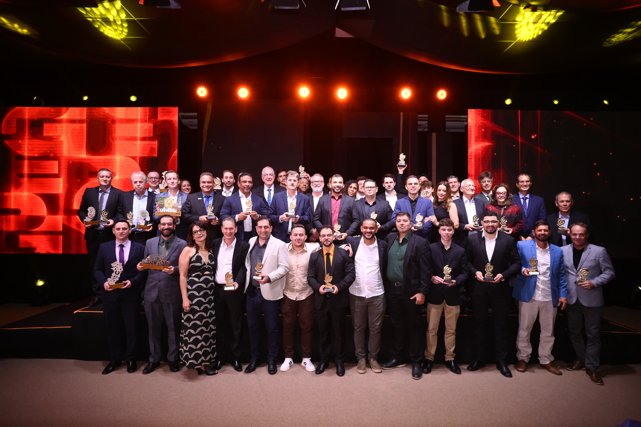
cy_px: 214
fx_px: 356
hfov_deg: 84.0
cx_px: 320
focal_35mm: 20
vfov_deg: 61.9
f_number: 5
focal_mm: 20
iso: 2500
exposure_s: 1/200
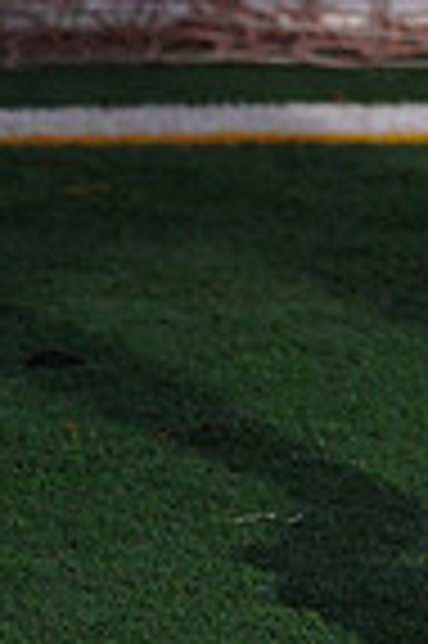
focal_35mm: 860
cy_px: -351
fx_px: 15373
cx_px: 854
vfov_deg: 2.4
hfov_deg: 1.6
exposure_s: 1/200
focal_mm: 212
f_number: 5.6
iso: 320
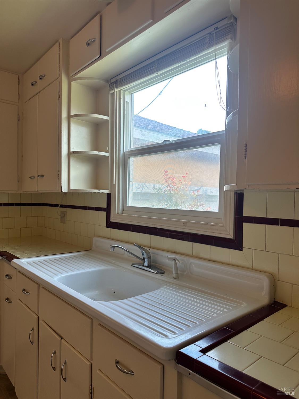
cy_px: 200
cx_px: 150
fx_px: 276
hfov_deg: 56.8
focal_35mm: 24
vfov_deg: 71.6
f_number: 1.78
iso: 64
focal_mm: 6.86
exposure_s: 1/244
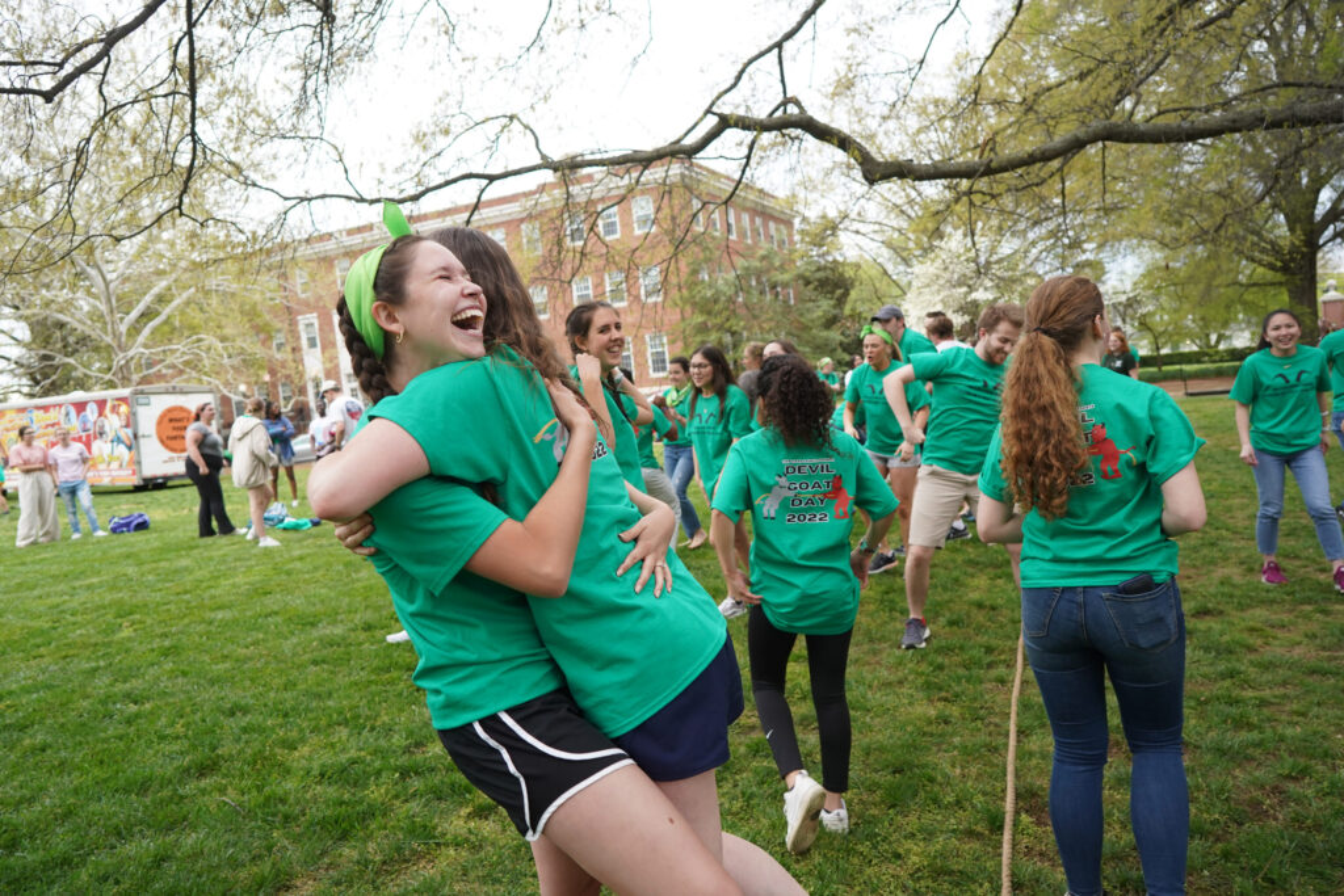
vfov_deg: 51.3
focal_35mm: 25
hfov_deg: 71.5
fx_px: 933
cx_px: 672
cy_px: 448
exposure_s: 1/320
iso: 1000
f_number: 5
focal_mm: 25
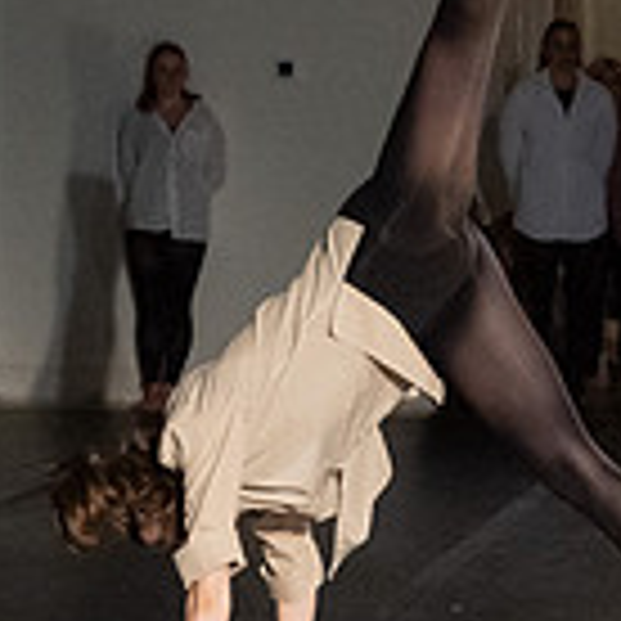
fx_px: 2923
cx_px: 412
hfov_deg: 12.1
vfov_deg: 12.1
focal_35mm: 144
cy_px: 307
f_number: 5
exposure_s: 1/400
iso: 6400
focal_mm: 28
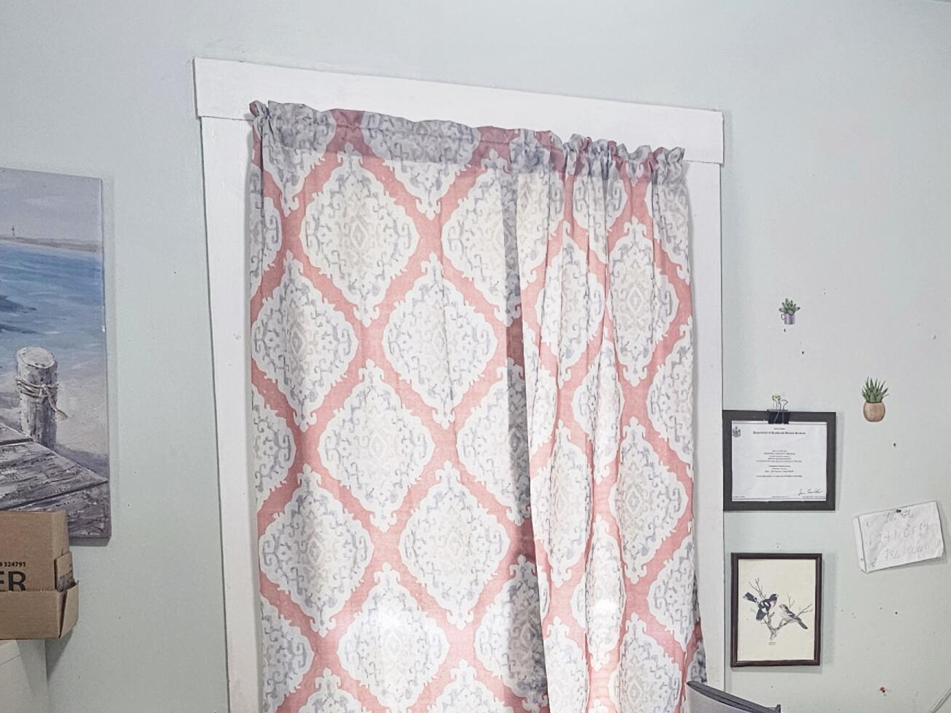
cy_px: 660
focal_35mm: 53
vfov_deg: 26.5
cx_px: 826
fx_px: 1456
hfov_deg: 34.5
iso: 800
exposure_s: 1/60
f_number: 1.7
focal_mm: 6.3
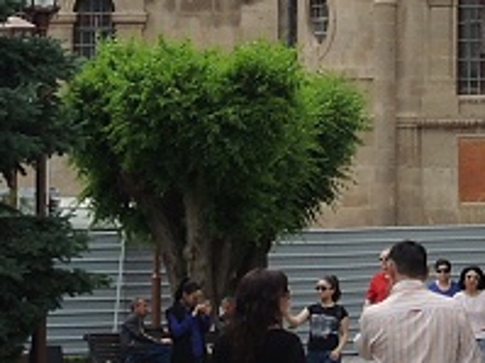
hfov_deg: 4.6
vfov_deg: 3.4
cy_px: -546
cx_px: 475
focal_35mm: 434
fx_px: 6077
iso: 80
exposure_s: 1/1000
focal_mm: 14.1
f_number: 3.2
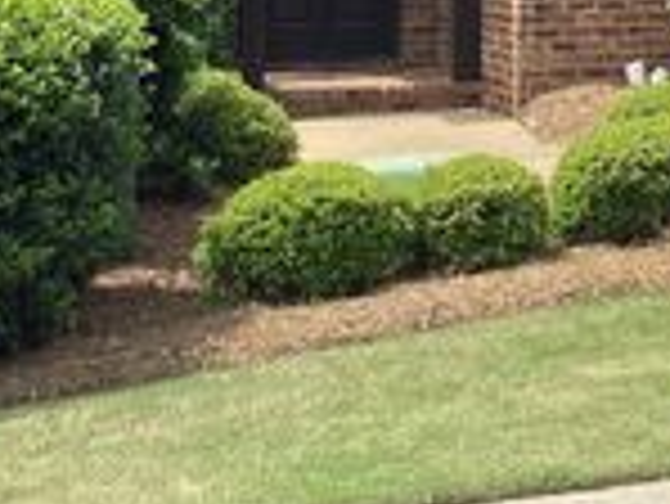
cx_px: 782
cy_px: -290
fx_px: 2015
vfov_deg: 13.3
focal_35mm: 104
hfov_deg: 18.0
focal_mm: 3.3
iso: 25
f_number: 2.4
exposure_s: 1/586
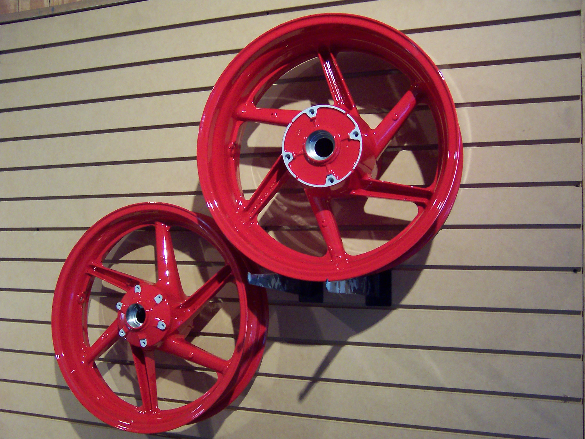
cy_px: 220
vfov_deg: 39.7
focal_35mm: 36
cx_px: 292
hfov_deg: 51.4
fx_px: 608
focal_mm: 5.6
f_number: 2.8
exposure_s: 1/15
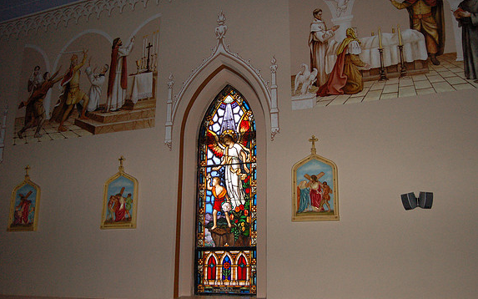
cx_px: 238
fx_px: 443
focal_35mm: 34
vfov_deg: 37.2
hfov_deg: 56.7
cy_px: 160
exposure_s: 1/320
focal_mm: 22
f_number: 3.8
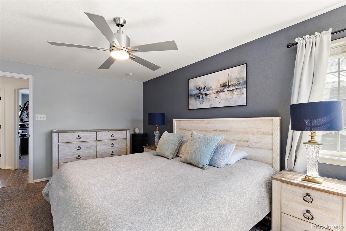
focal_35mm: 16
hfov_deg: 95.0
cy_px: 116
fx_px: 159
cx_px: 173
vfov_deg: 72.0
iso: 100
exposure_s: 1/2
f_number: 8
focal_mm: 11
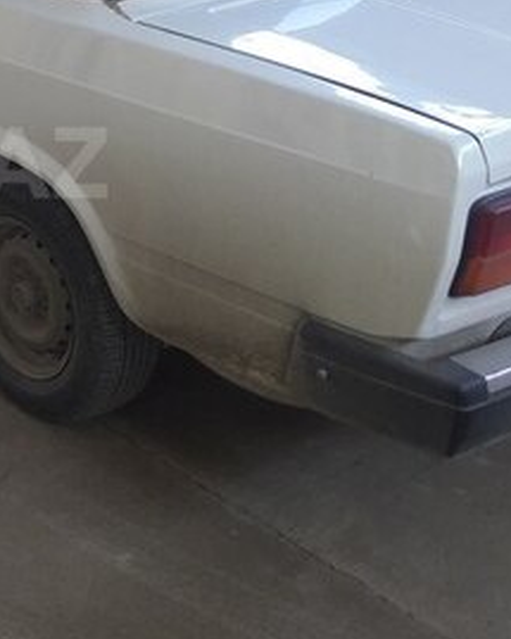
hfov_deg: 20.9
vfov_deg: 27.9
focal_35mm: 67
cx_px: -135
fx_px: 1267
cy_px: 163
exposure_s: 1/50
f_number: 1.9
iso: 64
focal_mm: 3.7
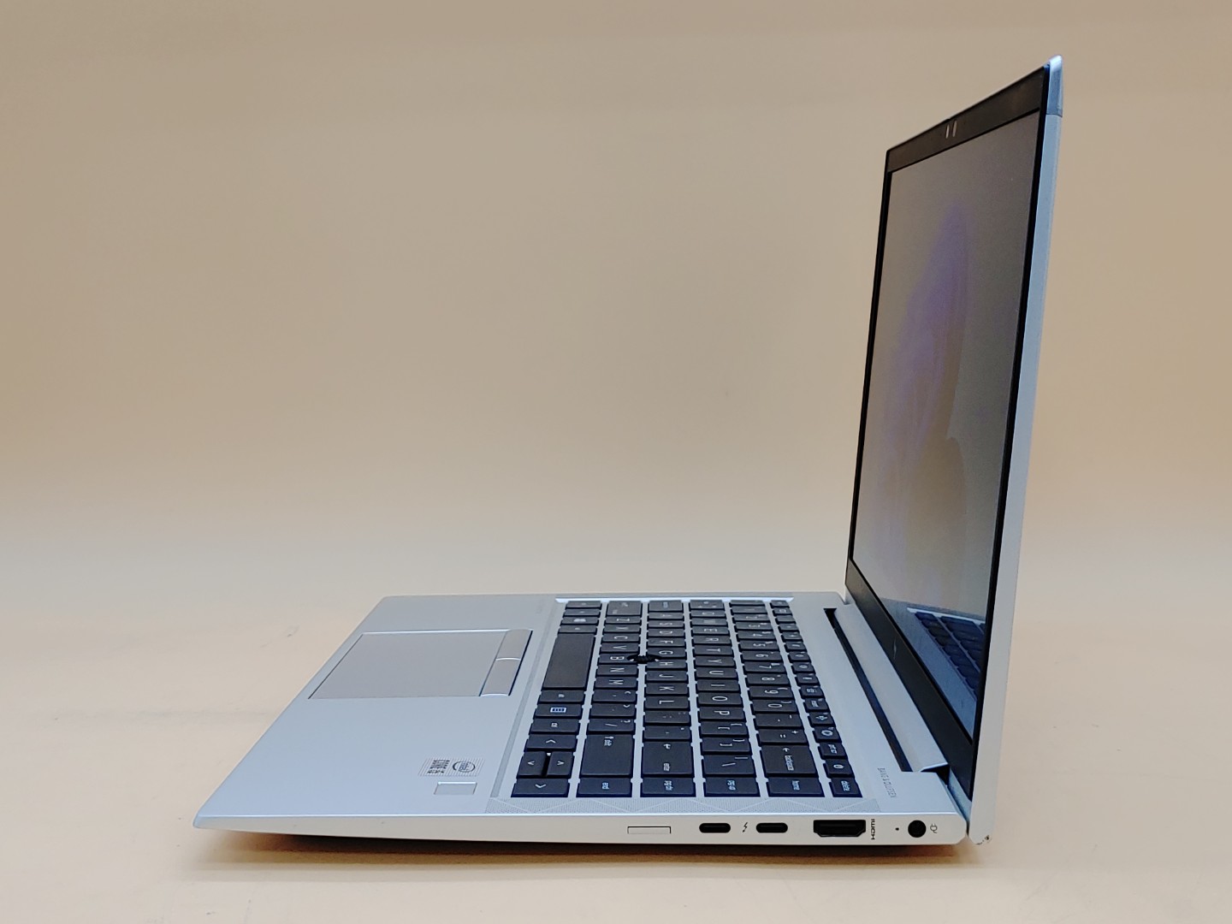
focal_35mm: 46
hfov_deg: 41.2
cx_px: 616
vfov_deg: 31.5
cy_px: 462
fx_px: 1637
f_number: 1.8
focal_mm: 4.36
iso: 50
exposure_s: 1/120
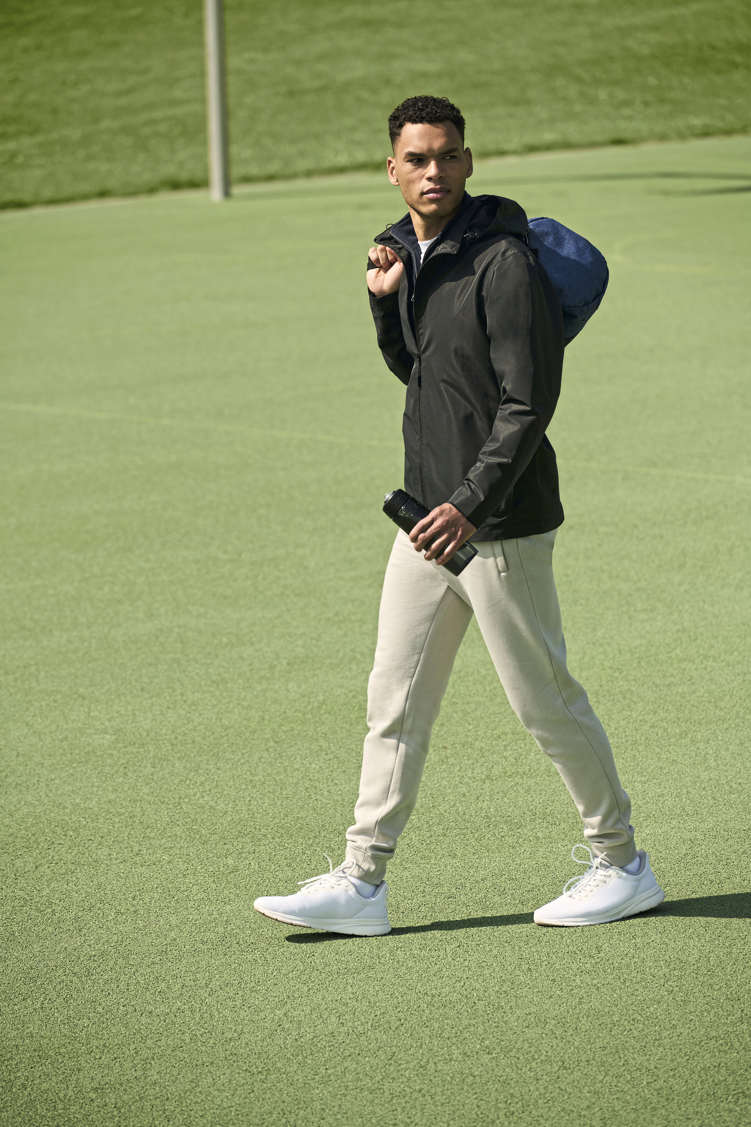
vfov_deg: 10.3
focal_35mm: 200
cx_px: 376
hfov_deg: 6.9
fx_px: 6258
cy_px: 564
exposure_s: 1/1250
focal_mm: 200
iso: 200
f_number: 6.3
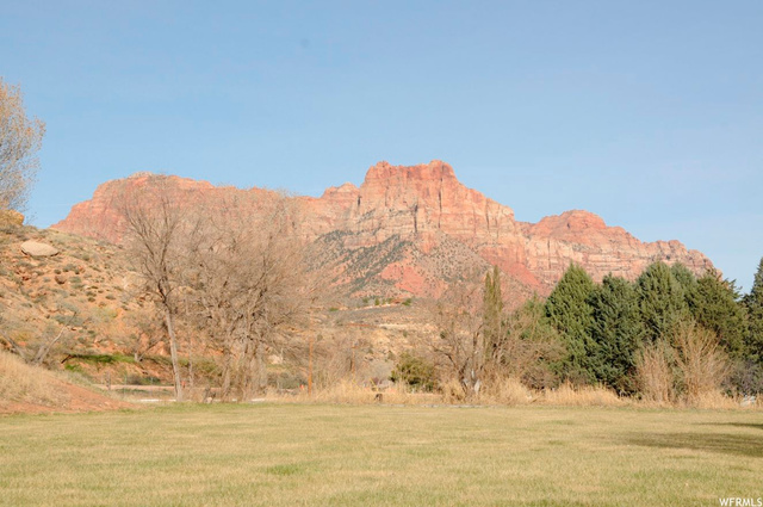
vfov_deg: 20.6
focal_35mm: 66
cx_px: 382
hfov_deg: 30.5
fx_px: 1397
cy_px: 254
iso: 200
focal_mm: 44
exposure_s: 1/400
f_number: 10
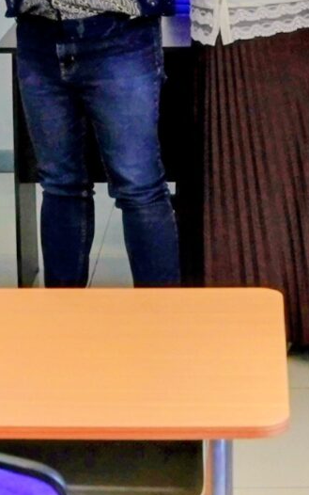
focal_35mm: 124
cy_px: -112
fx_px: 1670
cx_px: 224
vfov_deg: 16.1
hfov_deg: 10.6
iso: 640
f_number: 5
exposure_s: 1/250
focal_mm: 17
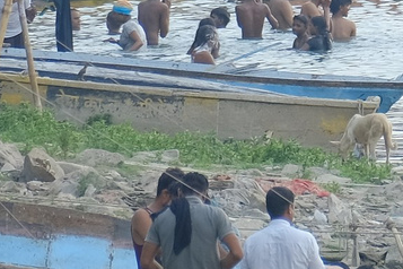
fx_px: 21424
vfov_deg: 0.7
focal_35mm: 1914
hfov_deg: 1.1
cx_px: 1127
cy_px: -691
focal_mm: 177.9
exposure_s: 1/125
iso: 160
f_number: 5
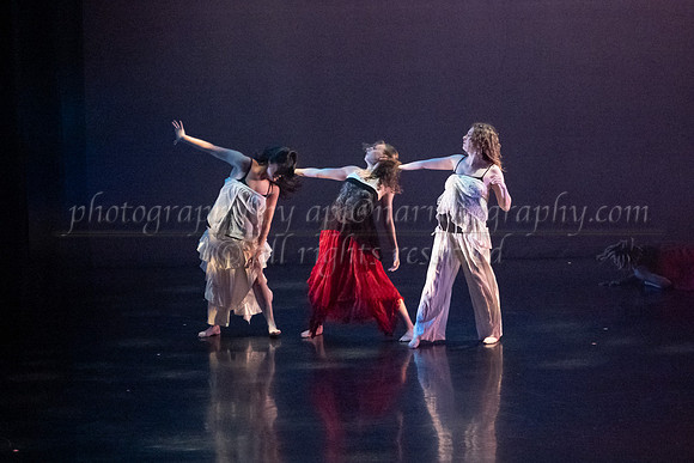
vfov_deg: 12.5
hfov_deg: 18.5
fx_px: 2122
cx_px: 479
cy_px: 213
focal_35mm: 110
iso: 5000
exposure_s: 1/400
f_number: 2.8
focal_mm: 75
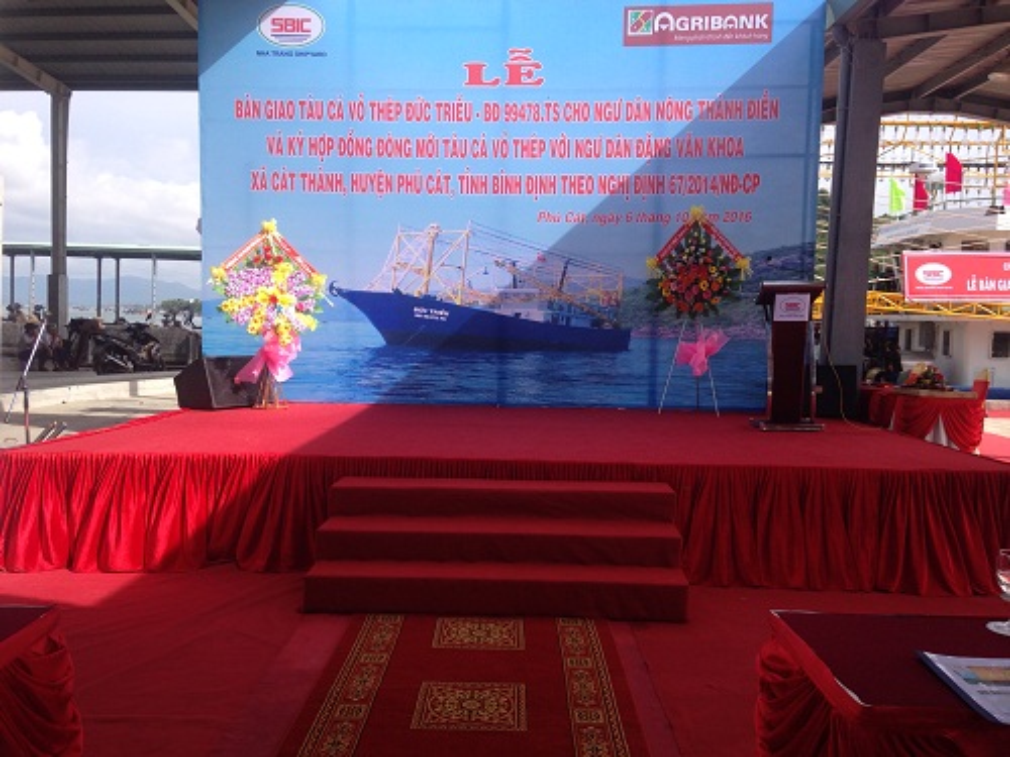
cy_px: 378
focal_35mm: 33
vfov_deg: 42.9
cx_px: 505
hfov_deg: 55.4
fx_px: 963
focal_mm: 4.12
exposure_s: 1/1153
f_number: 2.4
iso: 50
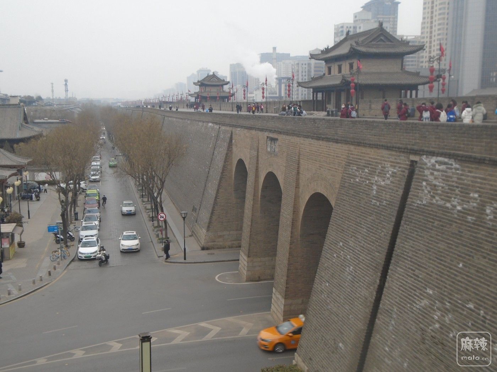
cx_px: 248
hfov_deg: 44.8
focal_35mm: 42
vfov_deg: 34.3
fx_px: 603
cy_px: 186
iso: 100
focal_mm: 7.4
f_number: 4.1
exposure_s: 1/40
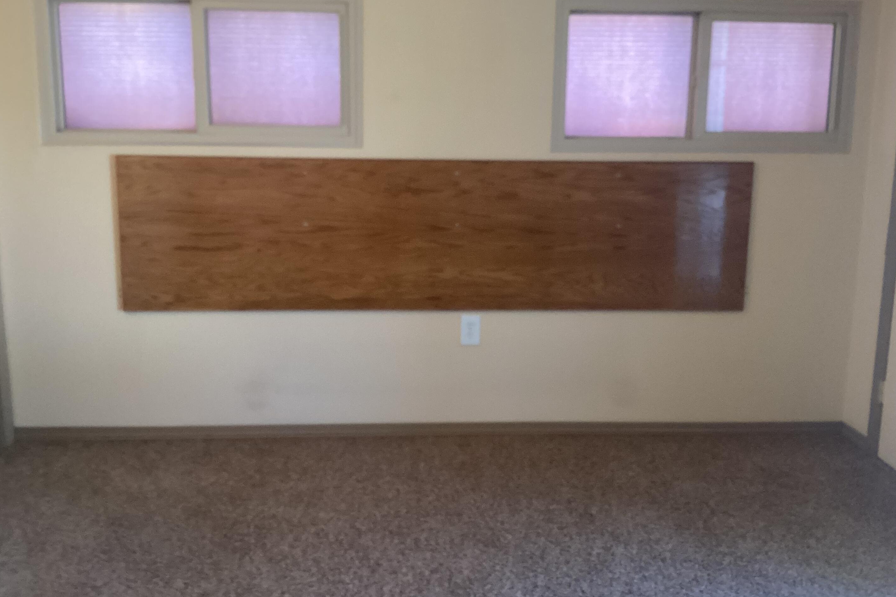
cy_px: 259
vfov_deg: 38.8
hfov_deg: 55.8
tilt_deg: -11.0
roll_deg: -1.0
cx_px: 455
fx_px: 846
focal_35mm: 34
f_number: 2.4
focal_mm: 3.3
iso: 250
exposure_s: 1/40
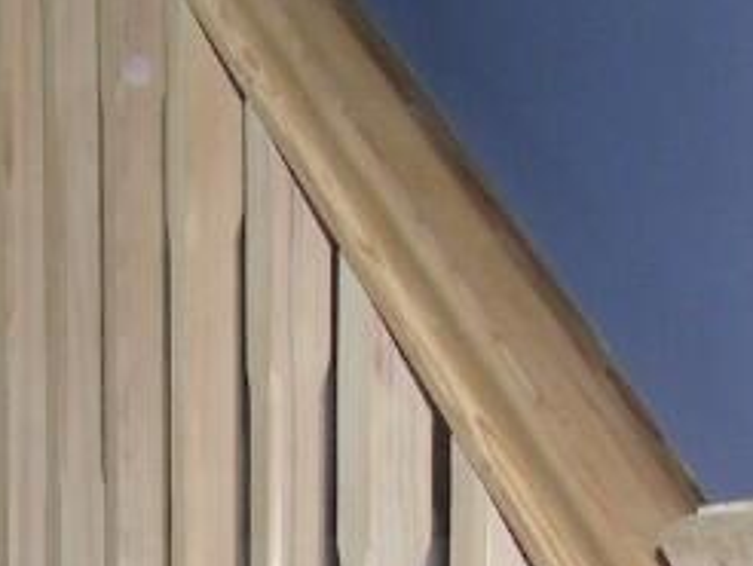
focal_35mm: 104
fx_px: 2265
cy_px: 924
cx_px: -153
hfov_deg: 17.9
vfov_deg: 13.2
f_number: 3.4
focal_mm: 4.4
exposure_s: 1/30
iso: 200
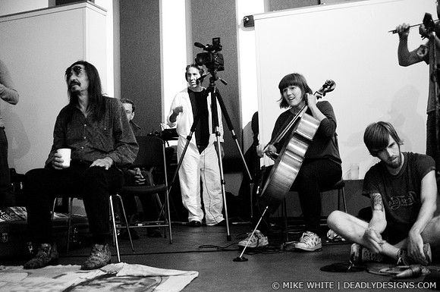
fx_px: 549
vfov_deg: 29.8
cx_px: 220
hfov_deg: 43.7
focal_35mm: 45
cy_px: 146
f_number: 1.4
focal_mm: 30
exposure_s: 1/30
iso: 1600
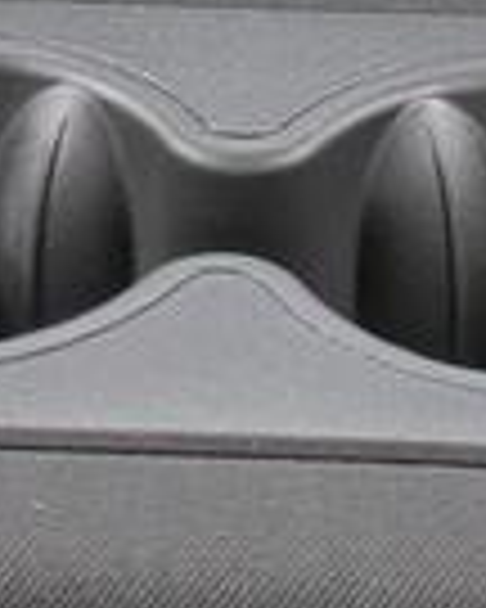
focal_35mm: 231
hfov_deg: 6.7
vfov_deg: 7.4
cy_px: -1193
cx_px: 250
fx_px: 4153
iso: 43
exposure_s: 1/100
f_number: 1.89
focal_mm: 5.43
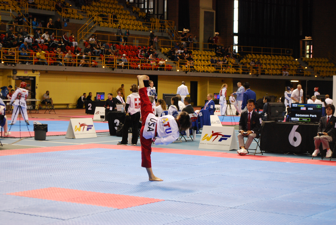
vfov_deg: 16.6
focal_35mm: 82
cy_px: 112
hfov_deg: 24.6
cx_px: 168
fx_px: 771
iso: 800
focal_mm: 55
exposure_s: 1/60
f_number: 5.6
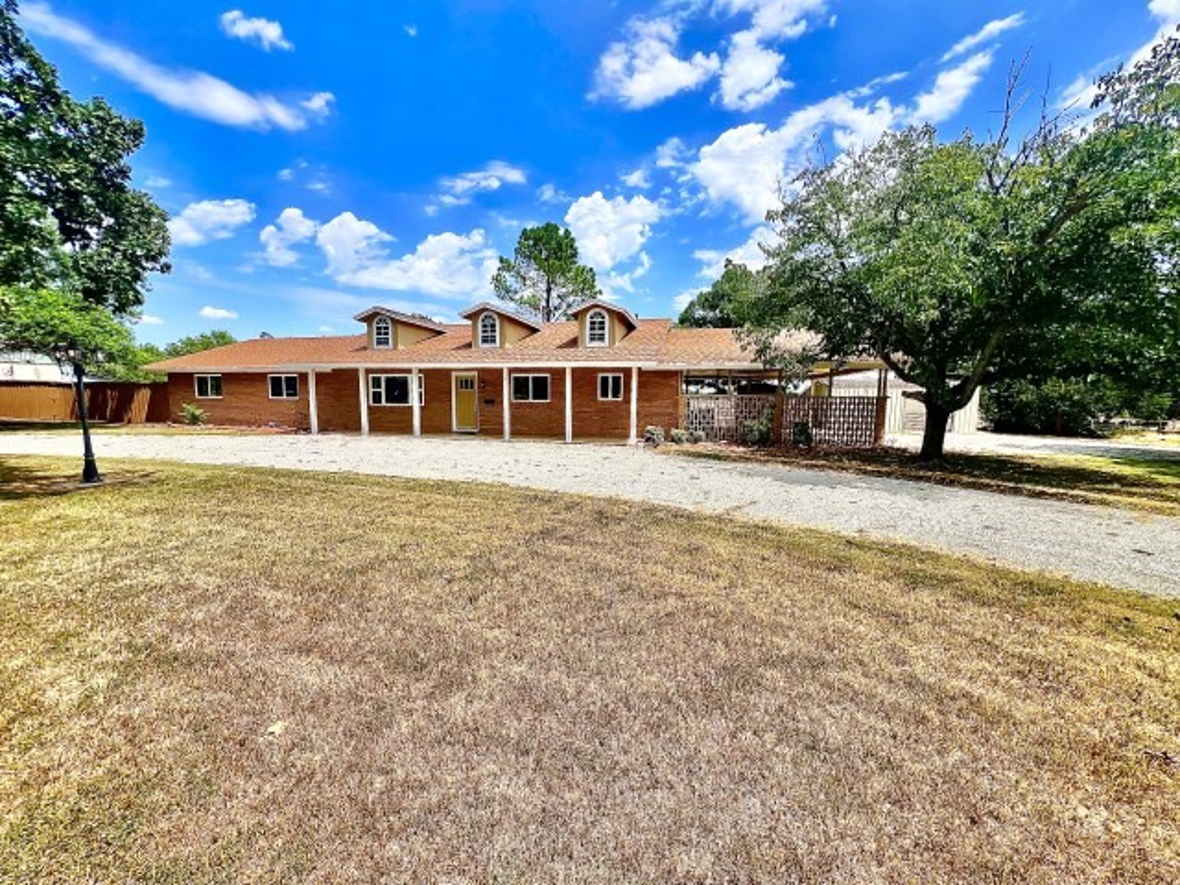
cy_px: 442
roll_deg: -2.2
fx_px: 443
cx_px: 590
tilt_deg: -3.2
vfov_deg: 89.9
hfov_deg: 106.2
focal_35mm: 13
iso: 32
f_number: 1.8
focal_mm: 1.57
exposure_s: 1/1815
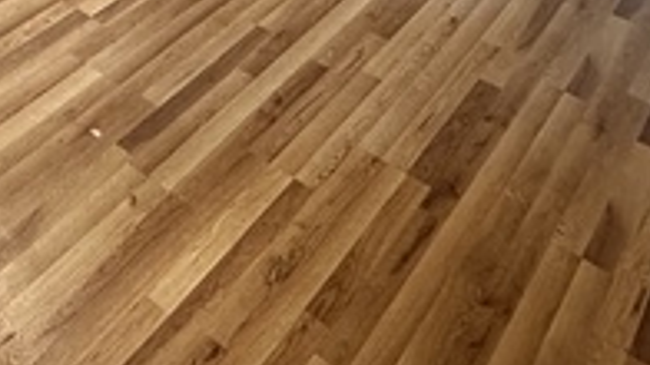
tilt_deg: -21.4
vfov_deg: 19.6
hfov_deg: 36.4
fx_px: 896
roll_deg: -1.2
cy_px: -206
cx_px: 22
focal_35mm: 52
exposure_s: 1/60
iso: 640
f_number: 2.2
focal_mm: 2.22
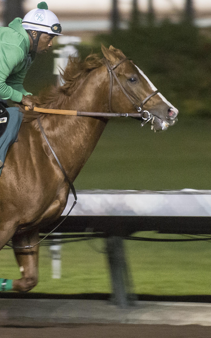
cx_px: -14
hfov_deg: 5.1
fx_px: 2365
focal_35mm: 257
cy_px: 151
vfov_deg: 8.2
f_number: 2.8
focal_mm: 140
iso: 6400
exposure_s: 1/320
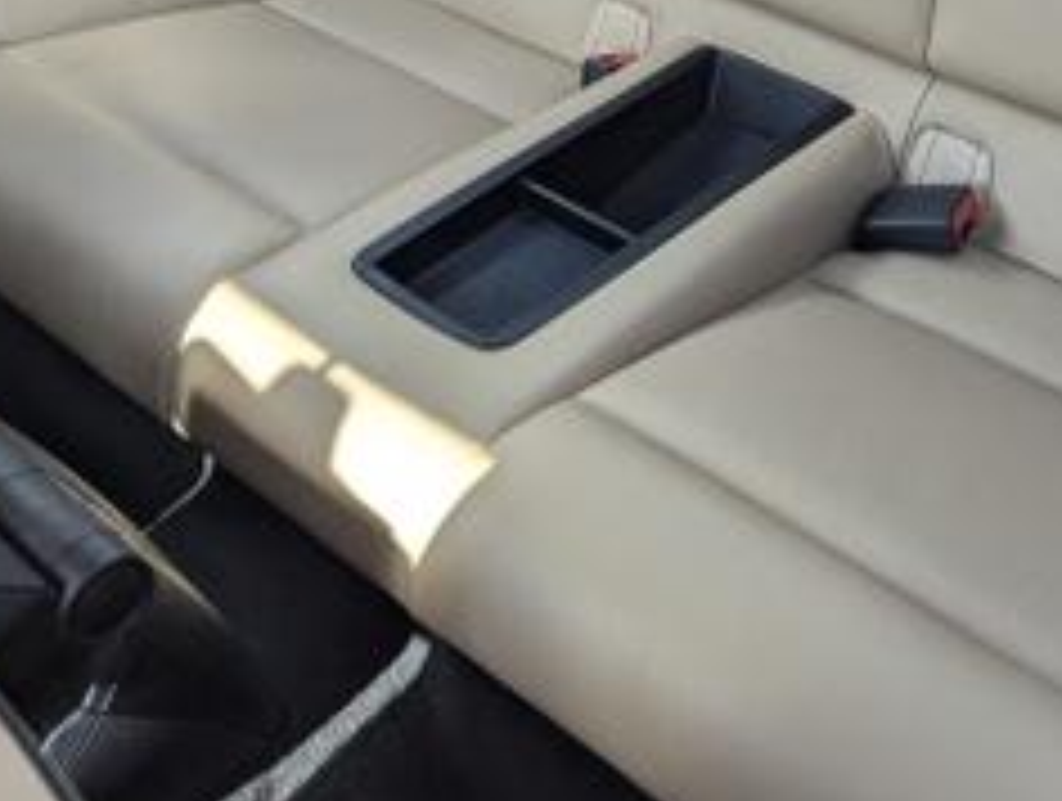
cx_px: 634
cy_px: 162
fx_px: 1568
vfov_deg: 28.1
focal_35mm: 51
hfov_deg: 37.3
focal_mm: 6.81
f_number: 1.85
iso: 46
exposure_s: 1/409
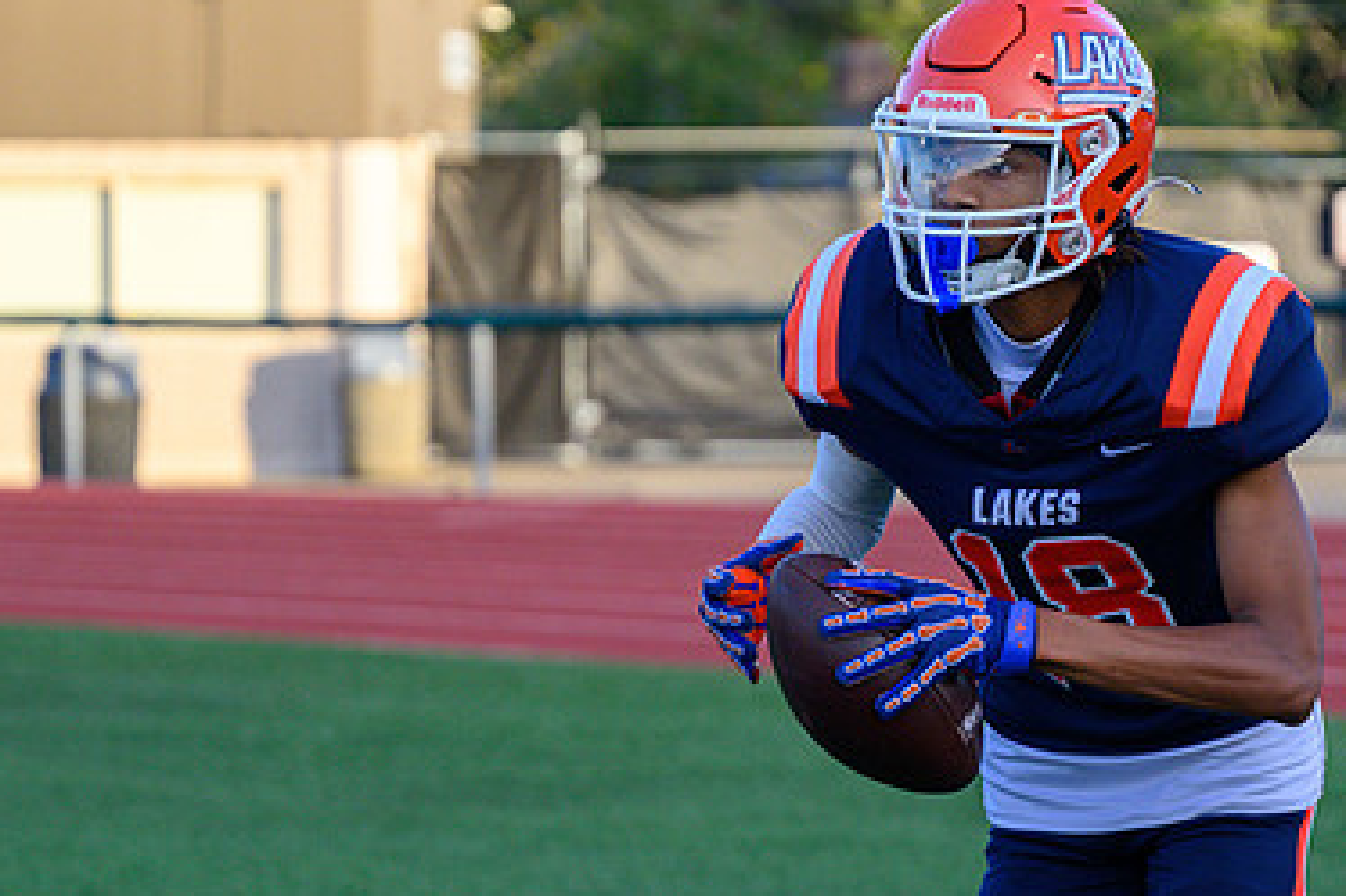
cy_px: 505
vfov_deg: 7.2
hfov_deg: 10.8
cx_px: 1036
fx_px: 7100
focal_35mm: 190
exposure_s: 1/2000
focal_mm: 110
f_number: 4
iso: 1250
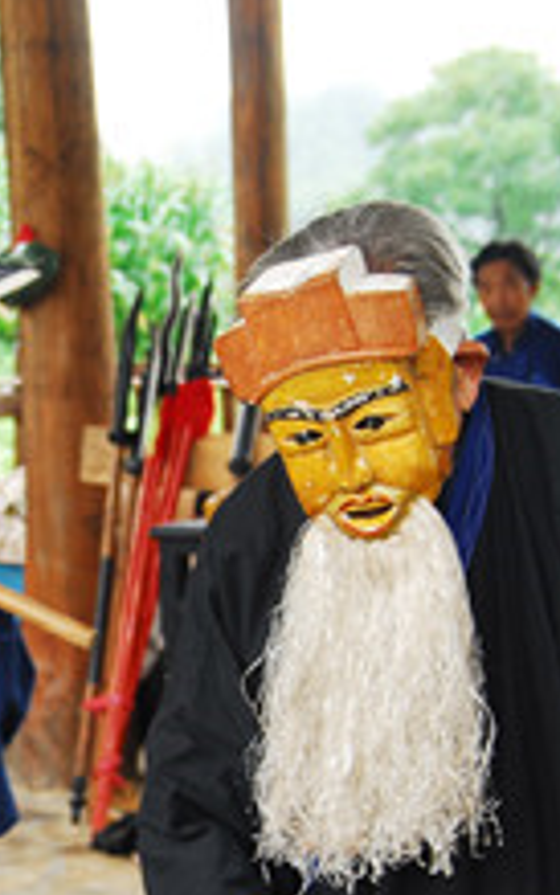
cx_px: 10
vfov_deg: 20.6
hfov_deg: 12.9
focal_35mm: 100
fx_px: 2440
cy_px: 711
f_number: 3.2
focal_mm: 24
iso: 200
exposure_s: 1/125
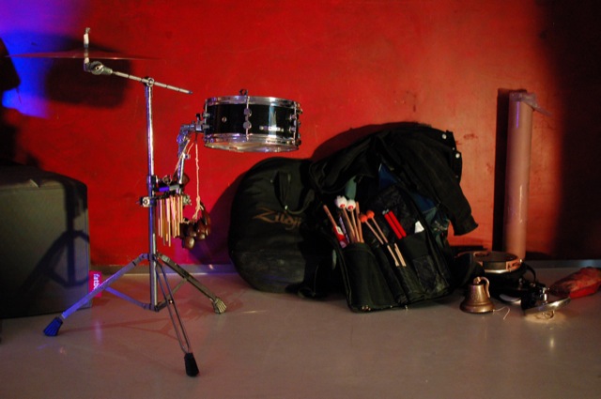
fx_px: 875
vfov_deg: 25.7
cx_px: 300
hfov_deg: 37.9
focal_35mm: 52
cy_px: 200
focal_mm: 35
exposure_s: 1/15
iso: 1600
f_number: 2
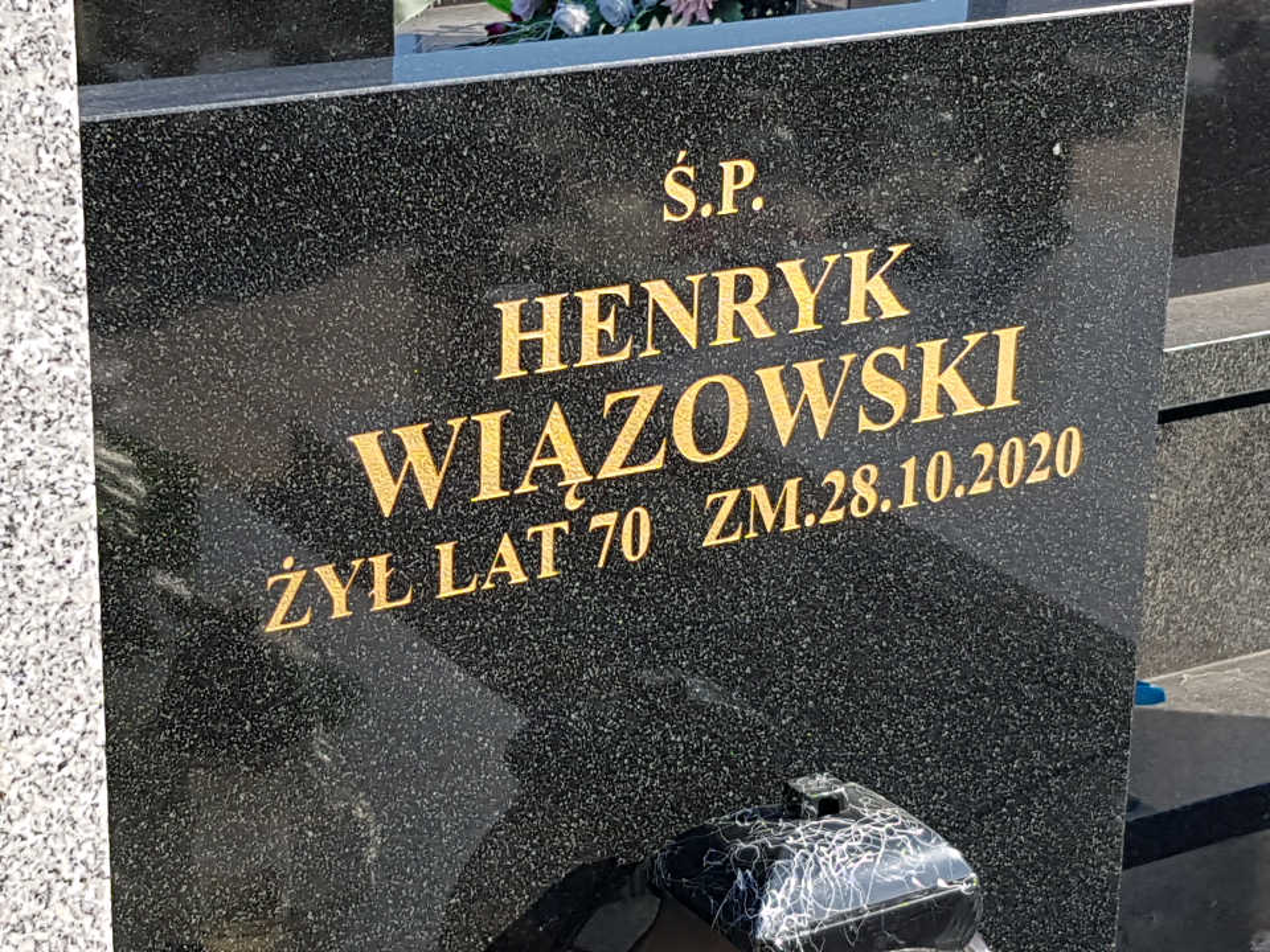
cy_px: 476
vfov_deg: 53.1
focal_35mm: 26
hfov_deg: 67.3
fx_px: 954
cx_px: 635
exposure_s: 1/1156
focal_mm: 4.2
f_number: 1.7
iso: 40
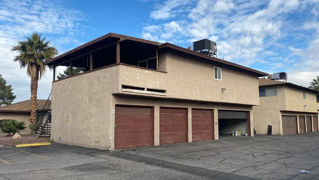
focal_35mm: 29
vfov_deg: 40.1
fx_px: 245
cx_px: 163
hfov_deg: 66.0
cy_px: 102
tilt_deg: +4.4
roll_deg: +0.3
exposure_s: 1/1754
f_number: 1.8
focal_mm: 4.25
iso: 32
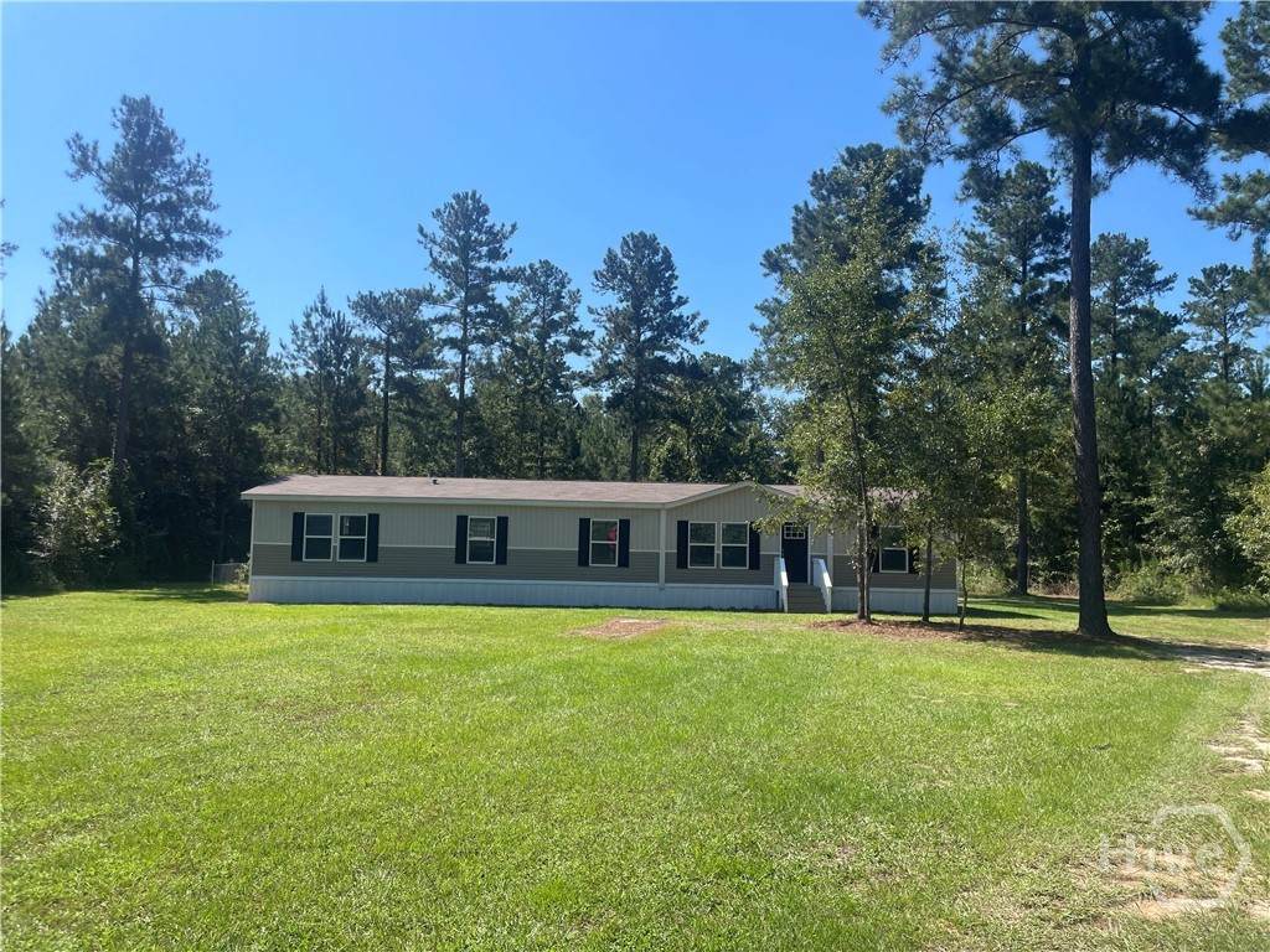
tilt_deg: +4.7
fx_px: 954
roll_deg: -1.2
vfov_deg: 53.1
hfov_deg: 67.3
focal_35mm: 26
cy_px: 476
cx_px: 635
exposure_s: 1/2882
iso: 32
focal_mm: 4.2
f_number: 1.6
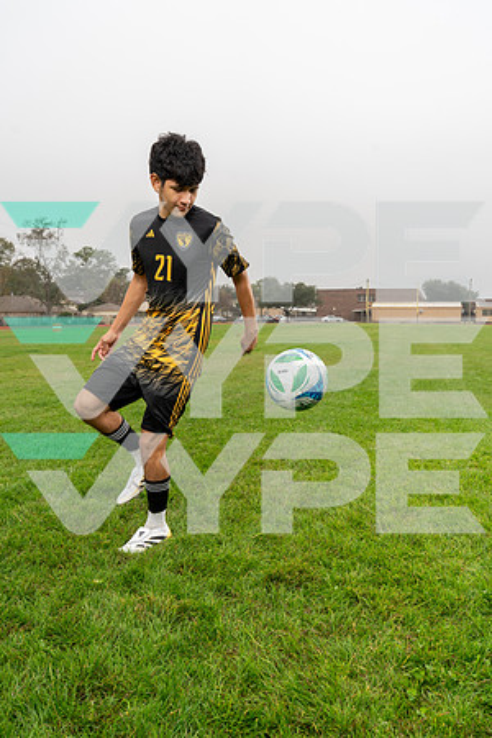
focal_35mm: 30
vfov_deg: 61.9
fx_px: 615
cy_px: 369
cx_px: 246
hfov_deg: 43.6
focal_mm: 30
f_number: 7.1
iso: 250
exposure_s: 1/200
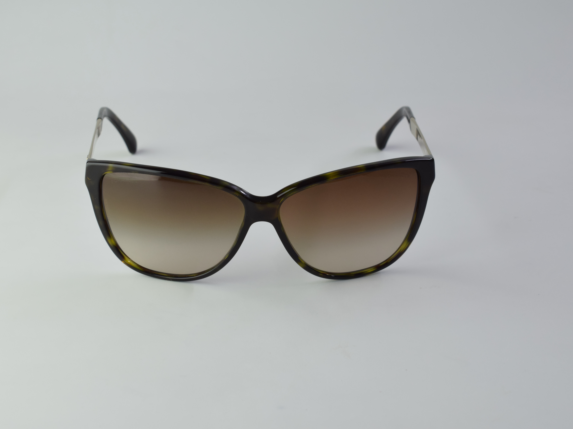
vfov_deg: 20.0
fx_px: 1217
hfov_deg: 26.5
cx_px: 261
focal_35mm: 74
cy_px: 215
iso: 500
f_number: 13
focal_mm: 45
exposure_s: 1/60
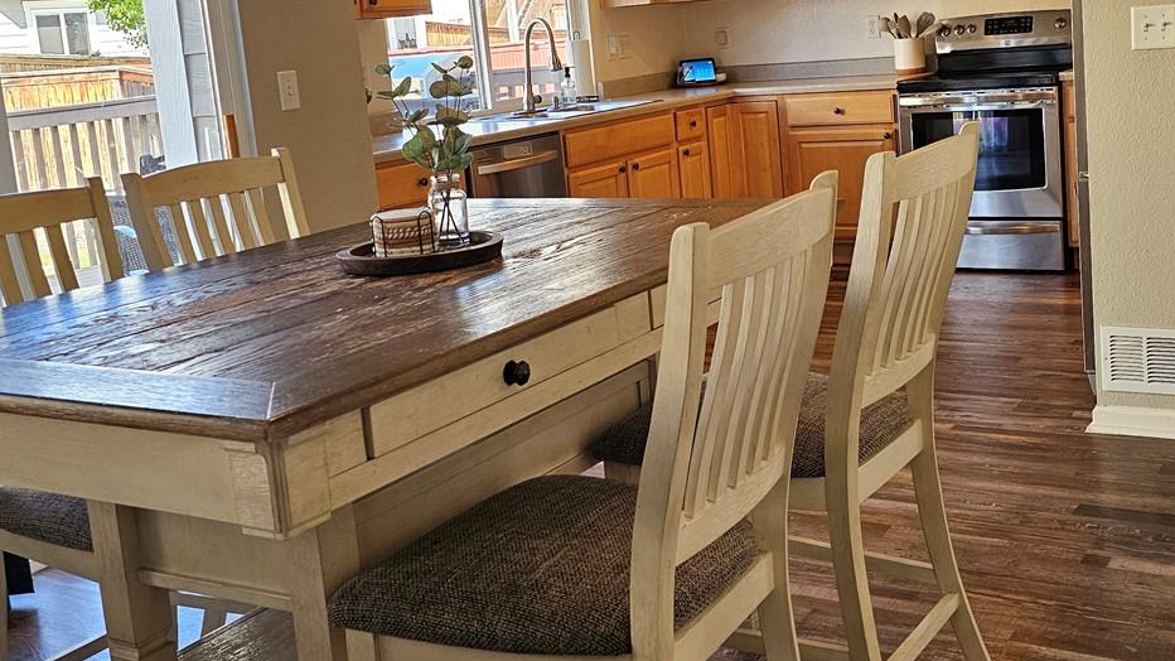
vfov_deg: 27.4
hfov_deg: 47.1
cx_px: 696
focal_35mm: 43
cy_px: 193
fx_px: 1340
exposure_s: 1/180
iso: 125
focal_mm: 6.3
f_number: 1.7
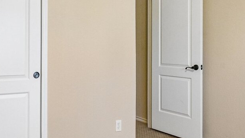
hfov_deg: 45.0
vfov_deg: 27.0
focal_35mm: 44
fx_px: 286
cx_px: 65
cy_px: 49
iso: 4500
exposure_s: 1/15
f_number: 8
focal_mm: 16
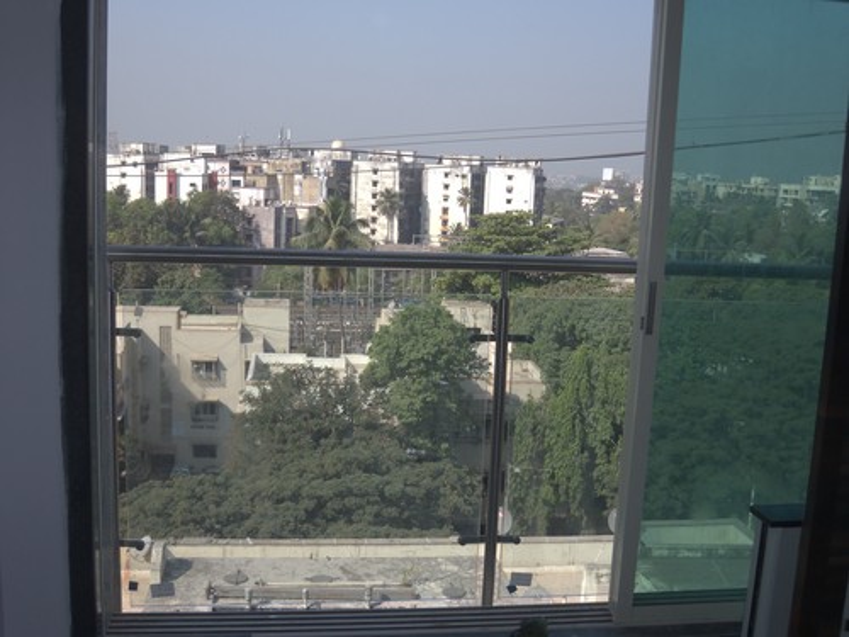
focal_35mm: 38
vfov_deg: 37.7
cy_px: 318
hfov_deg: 49.0
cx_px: 424
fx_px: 932
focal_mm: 6.8
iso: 64
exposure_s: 1/250
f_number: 4.3
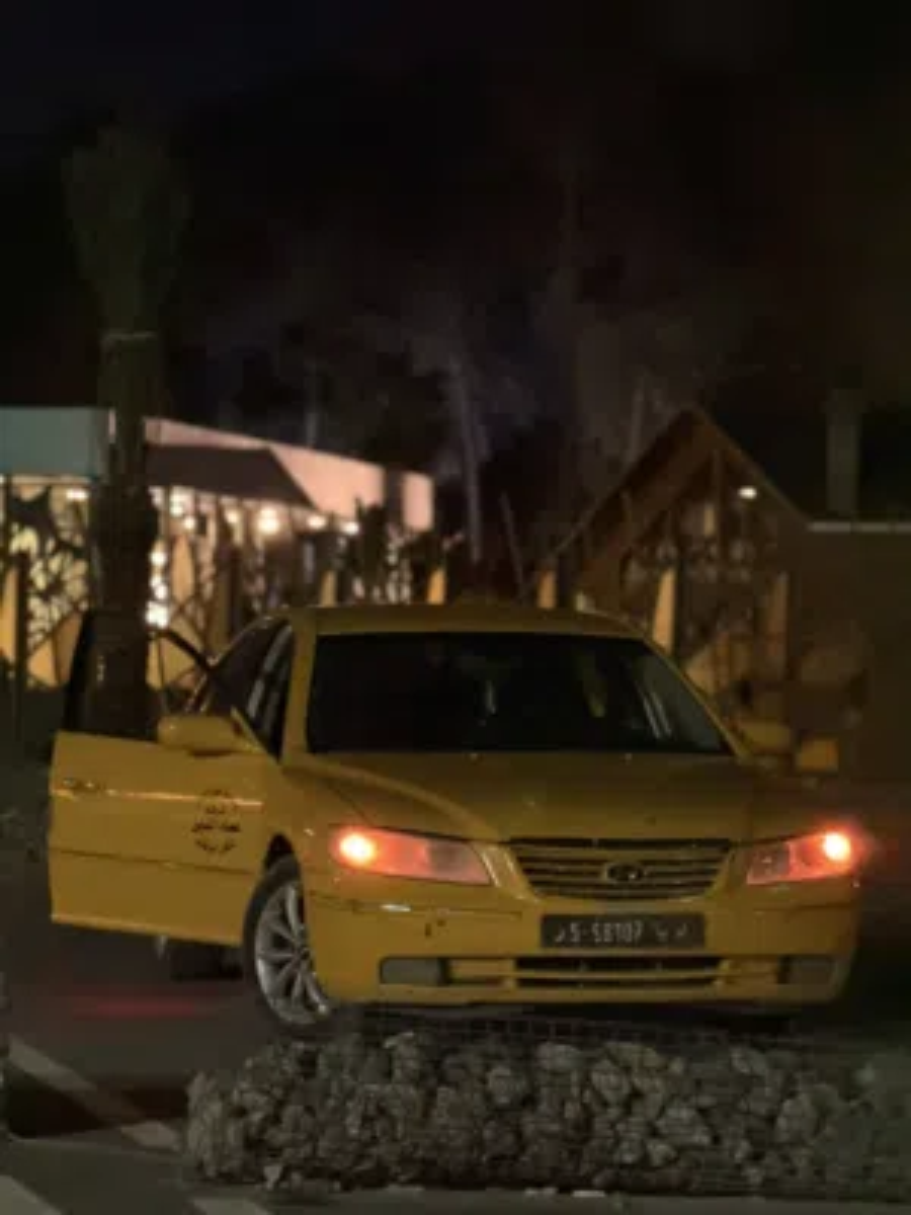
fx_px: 4211
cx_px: 456
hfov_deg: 12.3
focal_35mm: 120
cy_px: 608
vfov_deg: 16.4
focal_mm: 15.66
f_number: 2.8
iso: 2000
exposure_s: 1/25
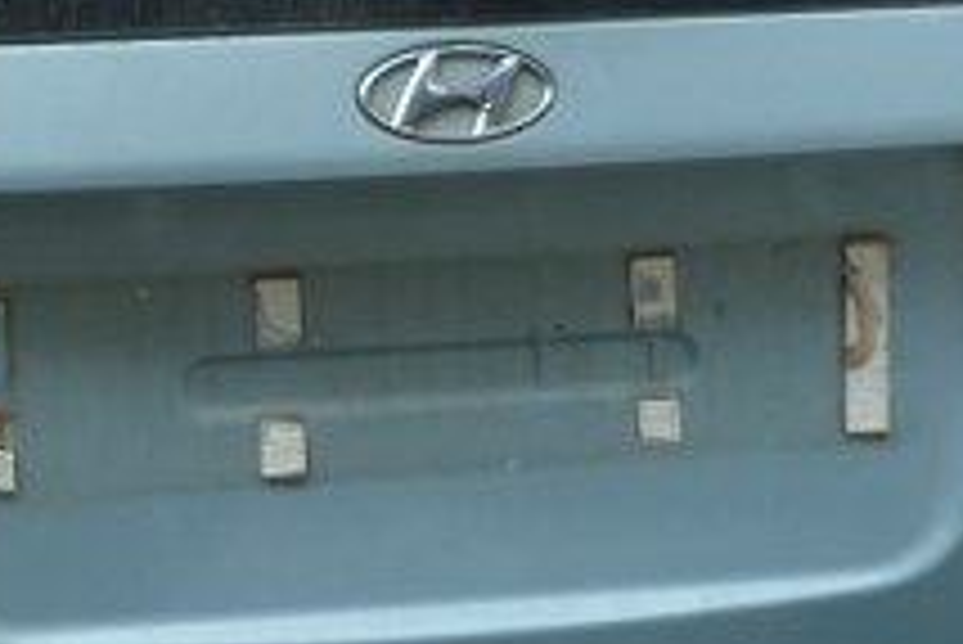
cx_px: 297
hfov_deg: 20.9
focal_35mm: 97
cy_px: 333
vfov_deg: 14.1
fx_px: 2596
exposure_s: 1/80
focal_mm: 4.5
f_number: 2.8
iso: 80
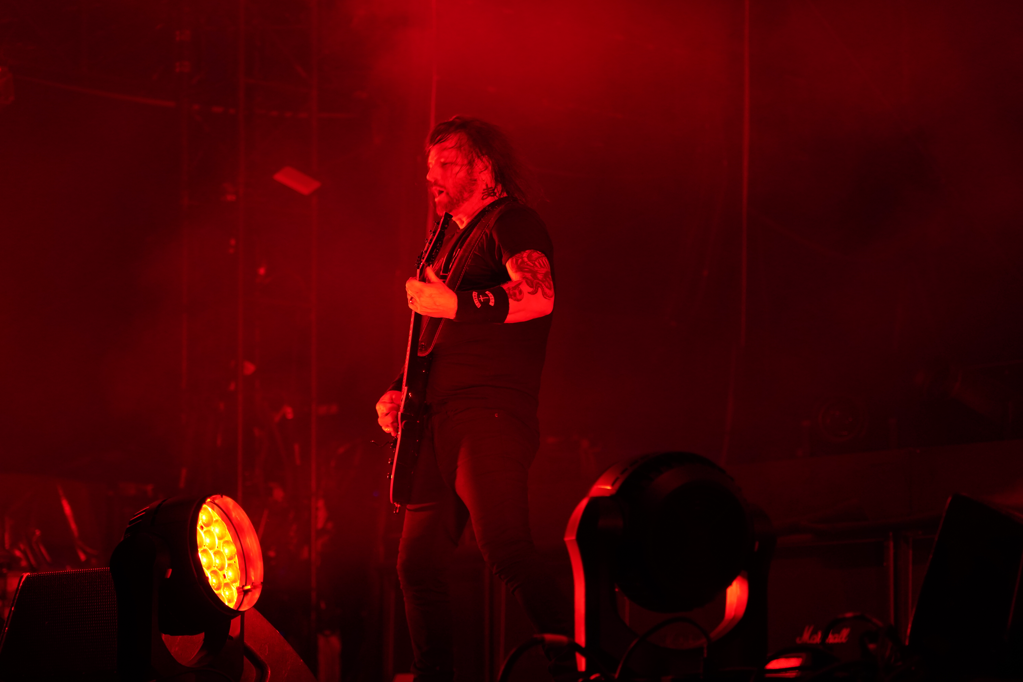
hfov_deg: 19.5
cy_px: 341
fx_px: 2984
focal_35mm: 105
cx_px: 512
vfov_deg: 13.0
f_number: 4
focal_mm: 105
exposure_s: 1/125
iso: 2000
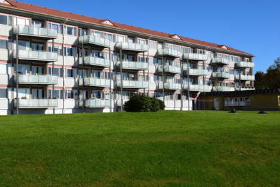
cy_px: 94
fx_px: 374
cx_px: 140
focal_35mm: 48
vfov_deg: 28.1
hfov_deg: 41.1
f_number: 11
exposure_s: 1/500
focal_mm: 32
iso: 280
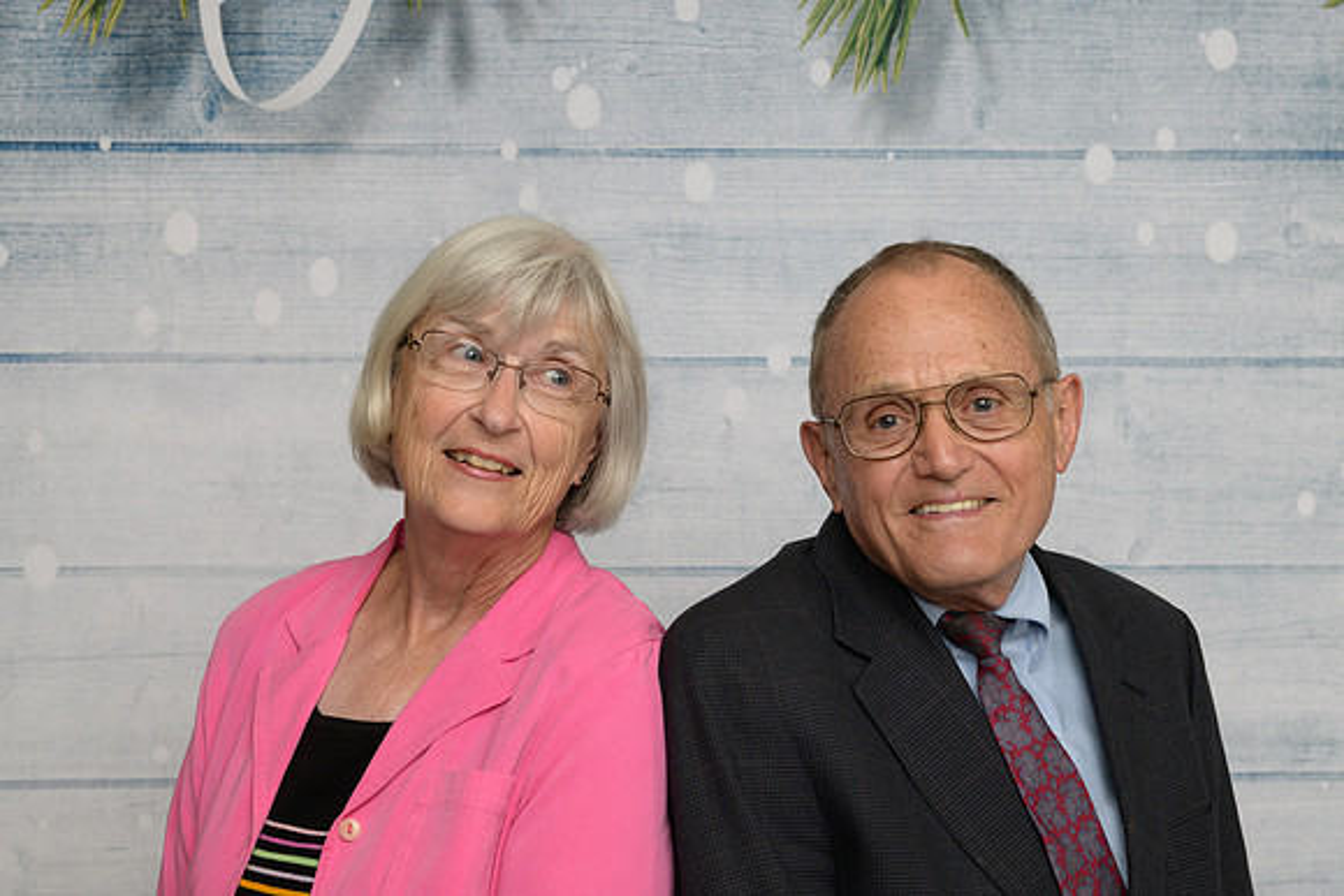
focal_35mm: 62
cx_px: 672
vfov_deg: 21.9
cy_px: 448
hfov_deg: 32.4
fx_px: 2315
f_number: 10
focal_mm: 62
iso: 400
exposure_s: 1/125
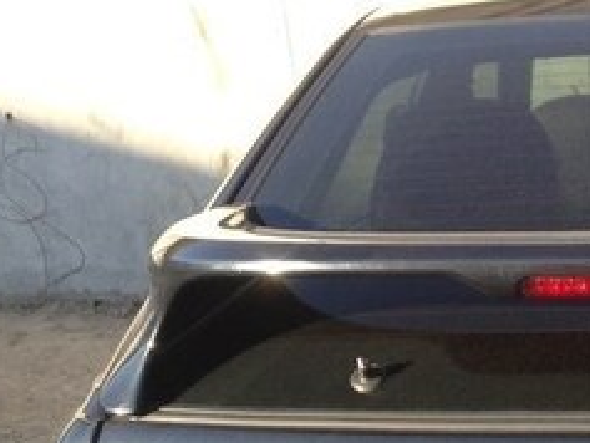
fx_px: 1569
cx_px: 749
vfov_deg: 15.5
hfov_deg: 19.7
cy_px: 534
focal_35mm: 92
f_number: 2.4
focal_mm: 4.12
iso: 50
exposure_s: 1/245
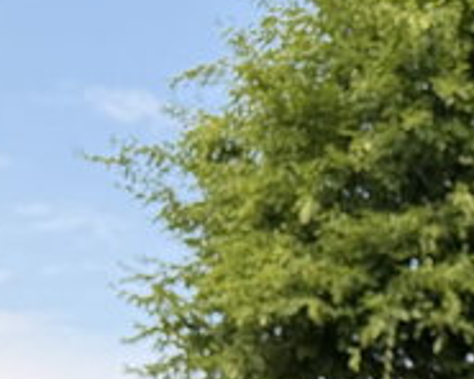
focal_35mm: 130
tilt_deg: -3.1
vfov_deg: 10.3
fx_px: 1824
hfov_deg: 13.4
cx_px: 843
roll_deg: +2.1
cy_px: 909
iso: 100
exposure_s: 1/888
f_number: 1.78
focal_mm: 6.76
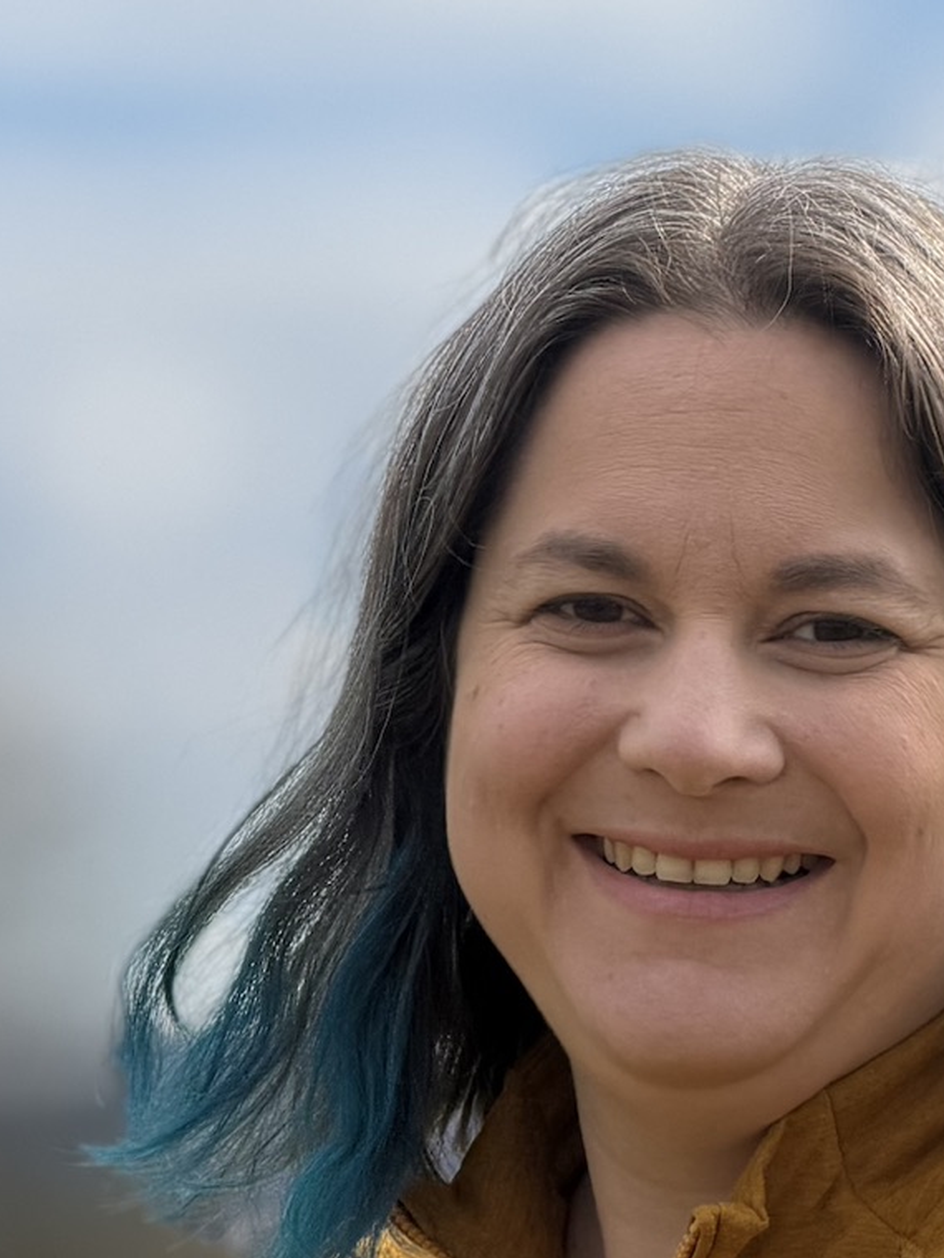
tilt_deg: +6.8
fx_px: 5745
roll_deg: +1.1
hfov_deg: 9.4
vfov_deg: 12.5
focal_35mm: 158
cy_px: 715
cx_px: 708
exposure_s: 1/638
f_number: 2.8
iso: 32
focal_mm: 16.89
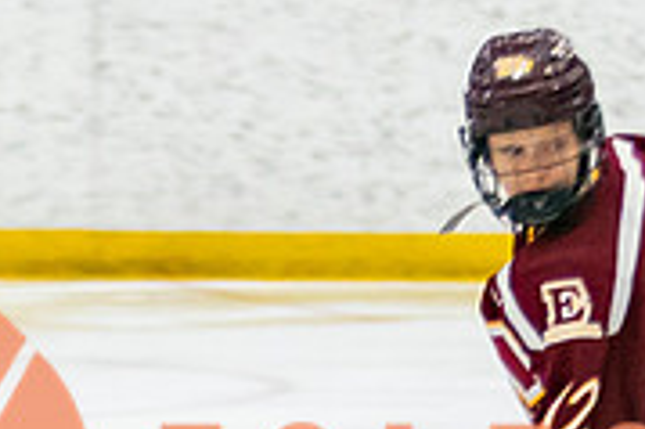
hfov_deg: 1.9
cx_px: 478
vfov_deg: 1.3
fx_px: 19010
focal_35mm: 1062
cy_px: 822
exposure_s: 1/640
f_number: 2.8
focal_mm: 125
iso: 640
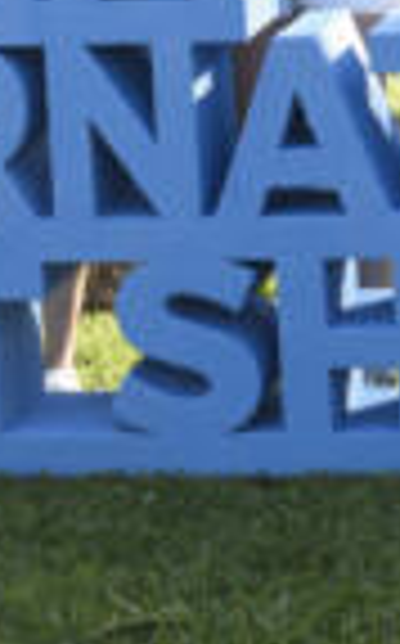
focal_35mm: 200
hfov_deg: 6.5
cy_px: -245
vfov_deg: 10.2
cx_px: 355
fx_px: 3499
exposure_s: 1/125
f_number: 8
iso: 200
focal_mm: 40
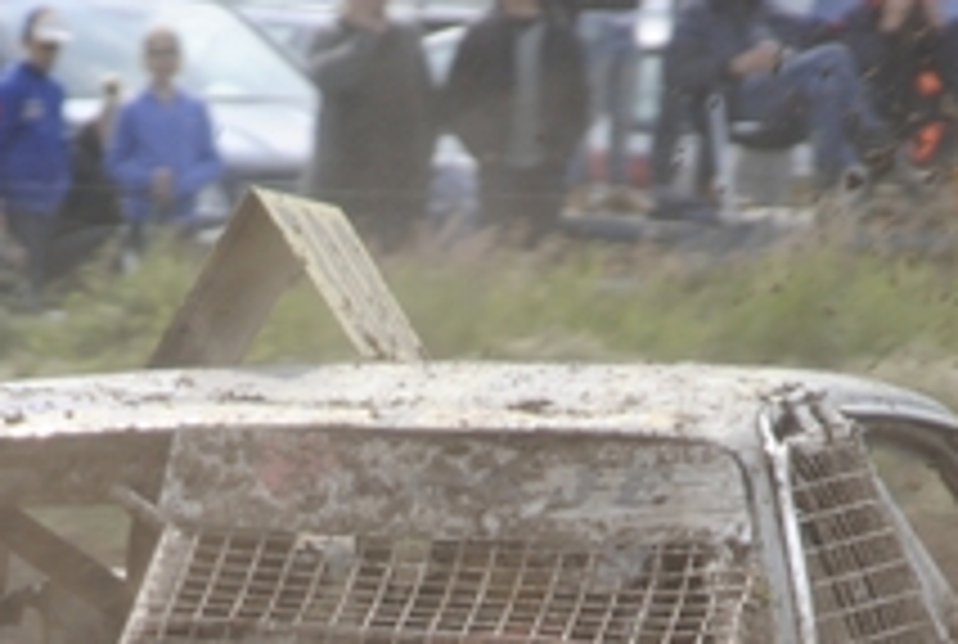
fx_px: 17400
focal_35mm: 652
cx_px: 346
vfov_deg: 2.1
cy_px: 887
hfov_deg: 3.2
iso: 200
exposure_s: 1/800
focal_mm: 145
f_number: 5.6
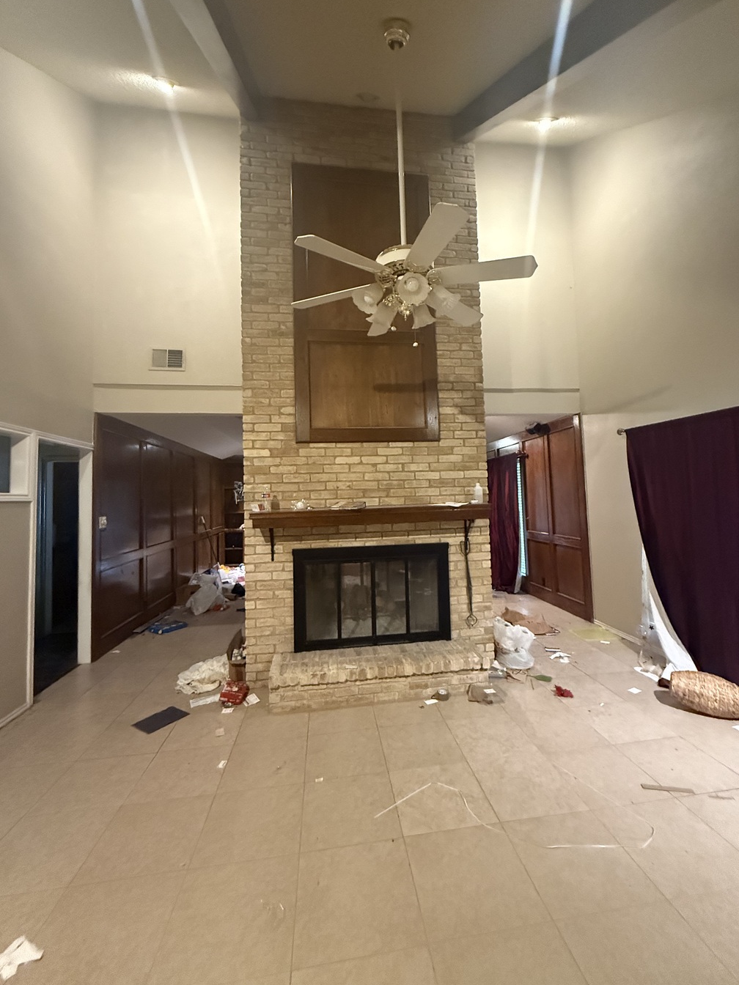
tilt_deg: +4.5
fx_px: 427
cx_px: 384
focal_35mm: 15
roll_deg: +1.4
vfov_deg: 98.1
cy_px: 472
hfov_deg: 81.7
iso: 1250
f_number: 2.2
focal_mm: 2.22
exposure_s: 1/60
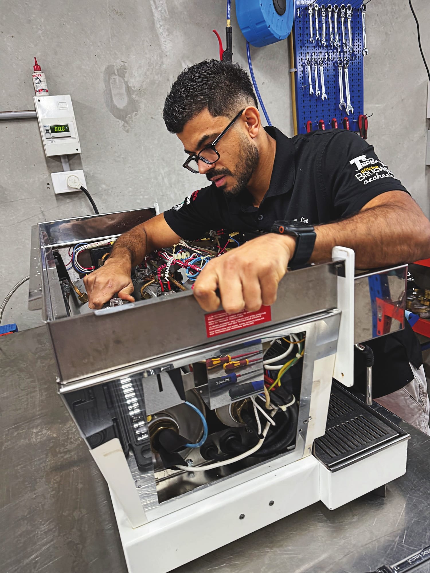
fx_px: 398
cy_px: 286
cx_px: 215
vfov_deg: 71.6
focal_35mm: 24
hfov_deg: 56.8
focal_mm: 6.76
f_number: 1.78
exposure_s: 1/100
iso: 200
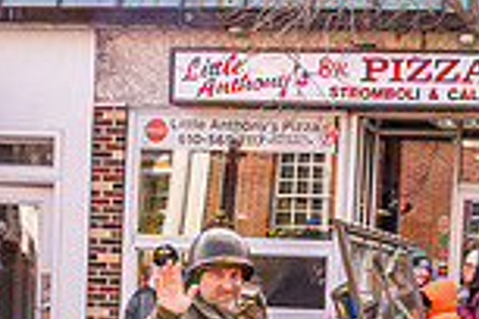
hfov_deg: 15.8
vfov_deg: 10.1
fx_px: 1730
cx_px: 217
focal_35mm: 130
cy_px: 544
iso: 800
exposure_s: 1/400
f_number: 6.3
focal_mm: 28
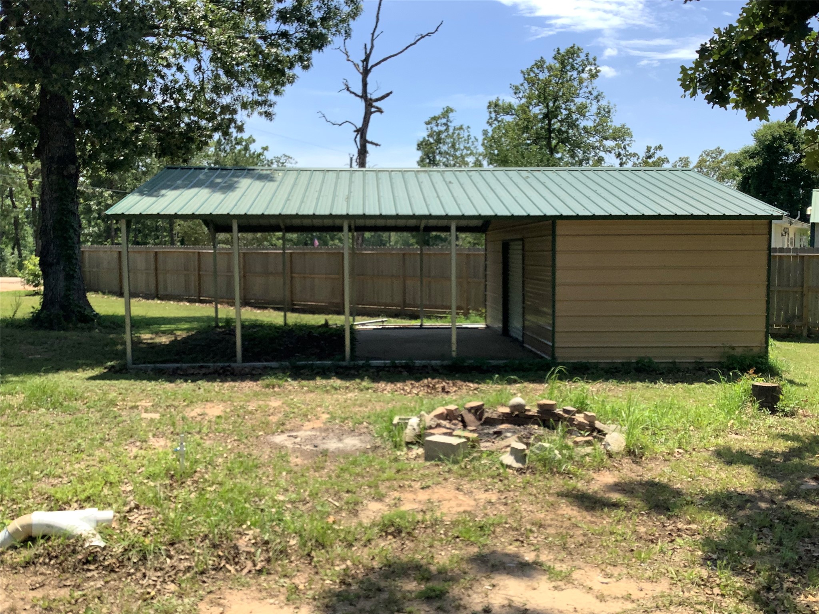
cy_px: 307
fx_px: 733
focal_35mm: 31
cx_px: 410
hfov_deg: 58.4
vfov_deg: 45.4
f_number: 2.4
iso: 25
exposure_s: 1/994
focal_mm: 3.3
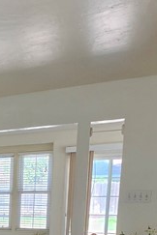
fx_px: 373
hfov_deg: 16.8
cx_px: -168
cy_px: 246
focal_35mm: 57
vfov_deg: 31.8
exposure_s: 1/120
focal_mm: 2.2
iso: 80
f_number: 1.9
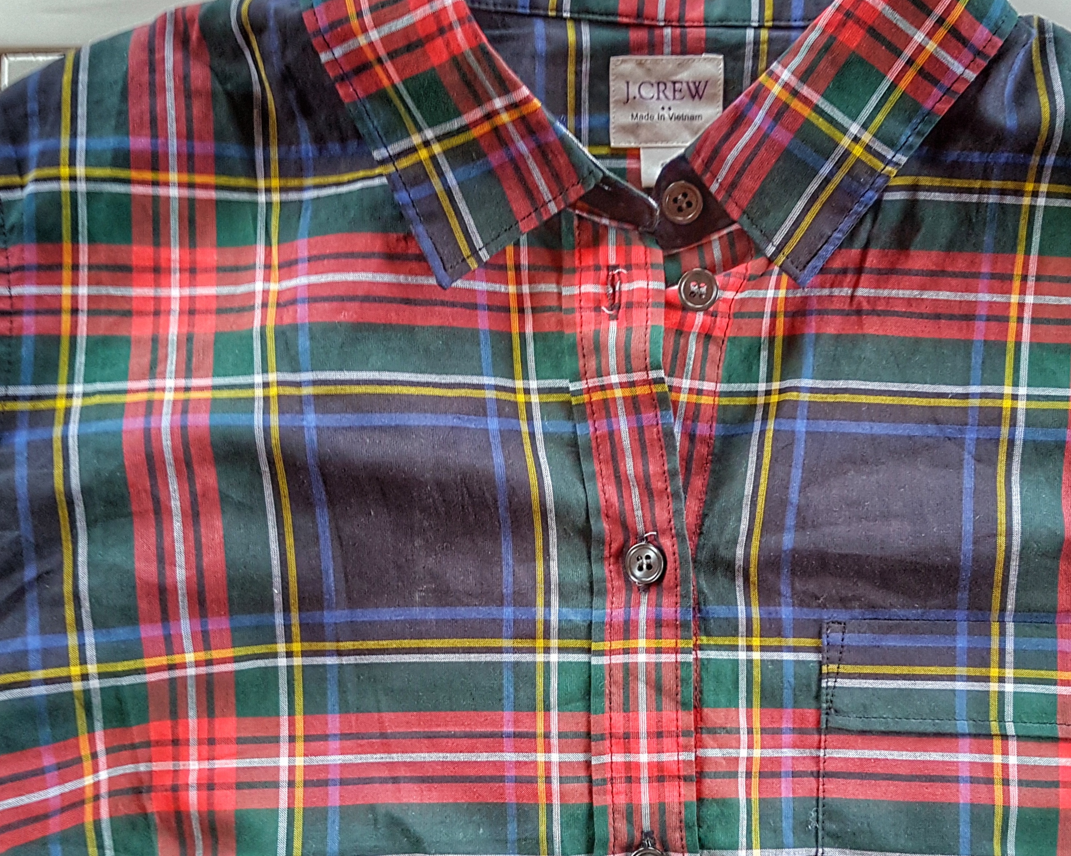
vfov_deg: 38.1
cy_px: 492
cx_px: 653
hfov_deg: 46.5
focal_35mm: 39
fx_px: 1236
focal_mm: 4.2
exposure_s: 1/13
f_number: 1.7
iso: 200
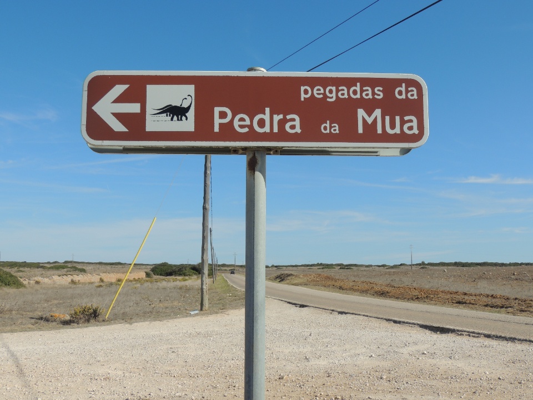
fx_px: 616
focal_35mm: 40
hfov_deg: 46.8
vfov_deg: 36.0
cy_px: 200
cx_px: 266
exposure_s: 1/1250
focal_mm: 7.1
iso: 100
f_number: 3.7
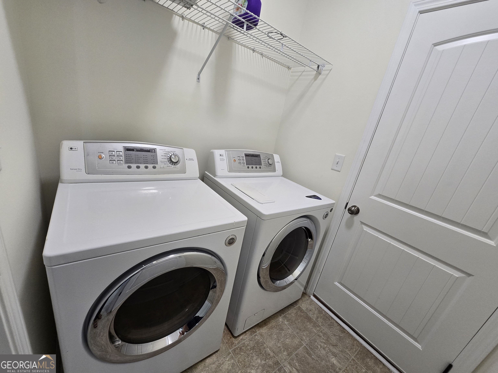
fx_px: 187
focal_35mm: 13
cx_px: 249
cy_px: 186
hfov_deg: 106.2
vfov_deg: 89.9
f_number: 2.2
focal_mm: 2.2
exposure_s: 1/60
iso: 200
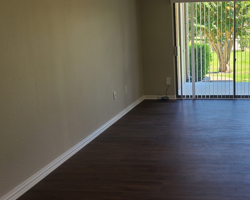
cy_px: 90
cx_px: 201
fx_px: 340
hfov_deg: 38.8
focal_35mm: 46
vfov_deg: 32.7
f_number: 1.8
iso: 40
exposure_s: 1/207
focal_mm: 5.4
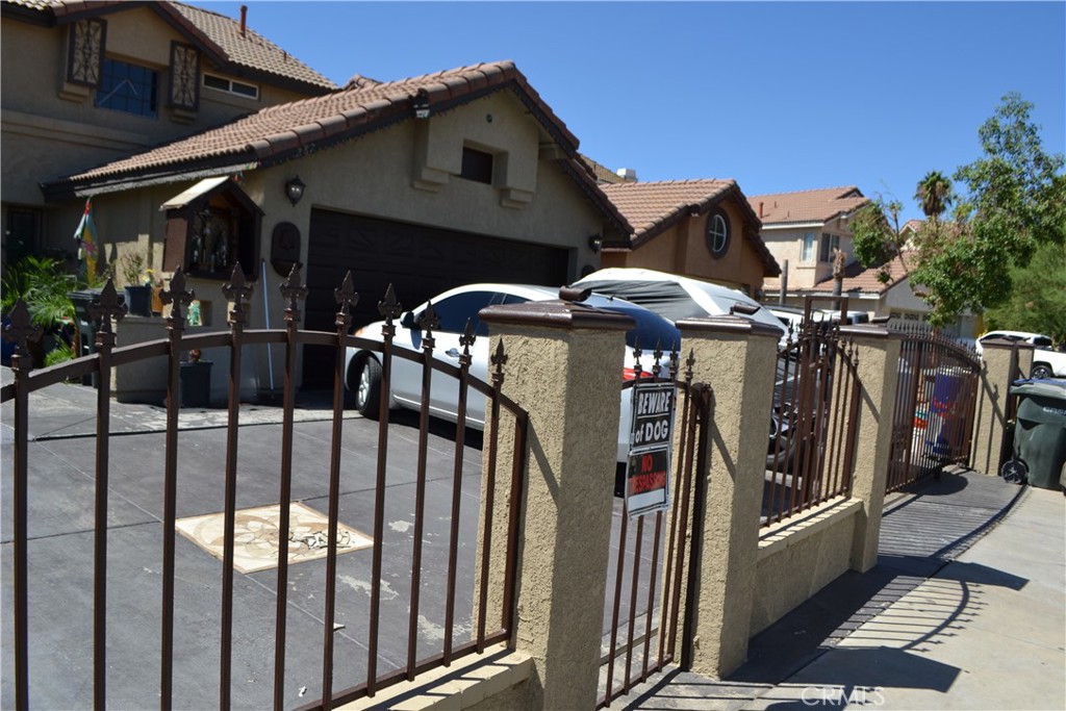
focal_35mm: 27
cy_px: 356
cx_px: 533
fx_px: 800
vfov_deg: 47.9
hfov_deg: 67.4
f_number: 7.1
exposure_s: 1/200
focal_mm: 18
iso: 100
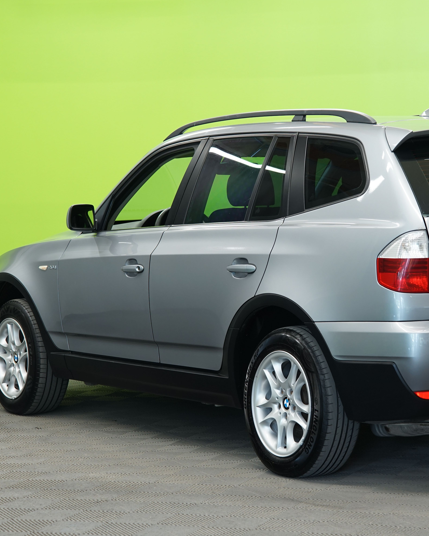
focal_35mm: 102
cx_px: 328
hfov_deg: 15.0
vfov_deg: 18.8
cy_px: 268
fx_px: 1619
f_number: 5
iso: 500
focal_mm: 72
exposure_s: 1/20
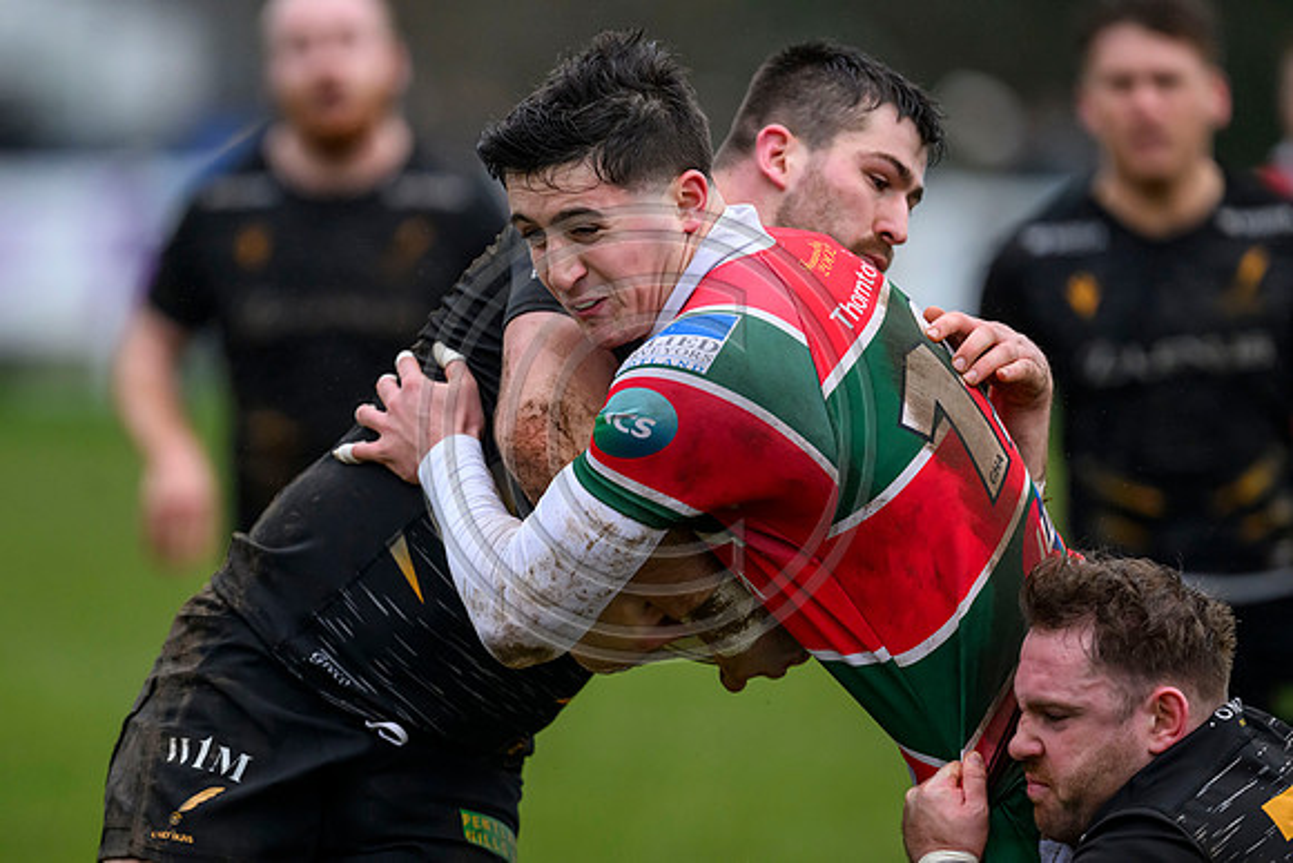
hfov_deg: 5.2
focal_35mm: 400
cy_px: 432
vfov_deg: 3.4
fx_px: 14369
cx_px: 646
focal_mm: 400
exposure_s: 1/2500
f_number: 3.5
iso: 4000
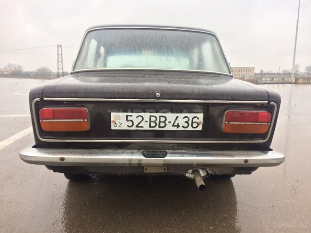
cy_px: 116
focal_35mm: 29
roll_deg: -0.2
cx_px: 156
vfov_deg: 48.2
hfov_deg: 61.7
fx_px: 261
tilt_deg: -5.9
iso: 40
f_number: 2.2
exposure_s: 1/50
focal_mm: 4.15
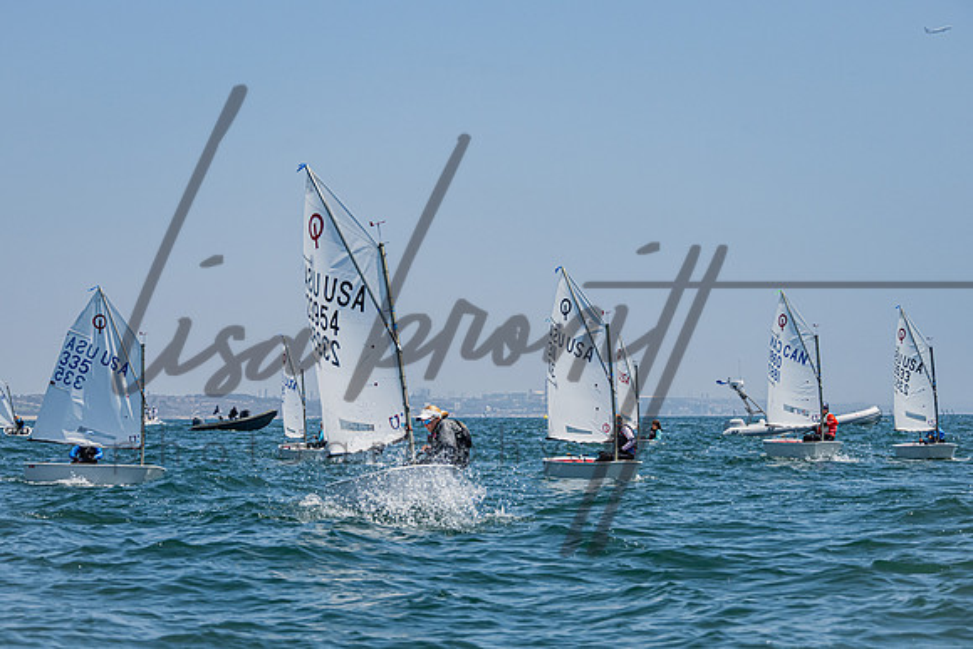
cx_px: 470
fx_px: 2922
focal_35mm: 108
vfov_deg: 12.7
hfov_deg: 18.9
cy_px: 363
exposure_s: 1/4000
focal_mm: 89
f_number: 6.3
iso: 500
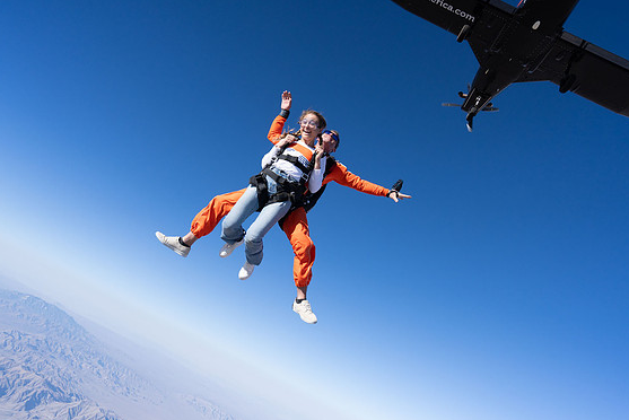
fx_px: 437
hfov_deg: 71.5
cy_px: 208
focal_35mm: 25
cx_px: 312
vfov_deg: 51.3
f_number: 9
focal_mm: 24
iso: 800
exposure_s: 1/2000
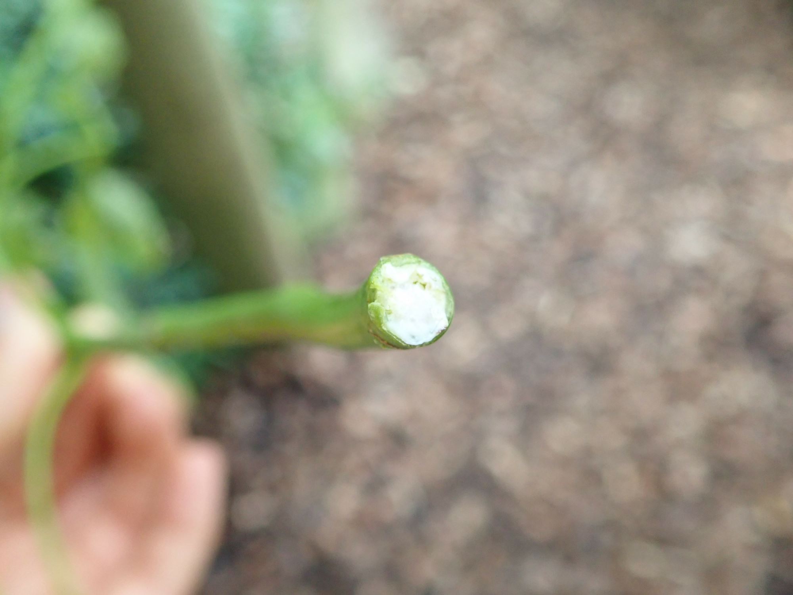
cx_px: 396
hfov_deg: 60.0
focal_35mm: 30
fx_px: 687
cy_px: 298
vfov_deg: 46.8
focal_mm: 5.5
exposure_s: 1/125
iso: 800
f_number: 2.3
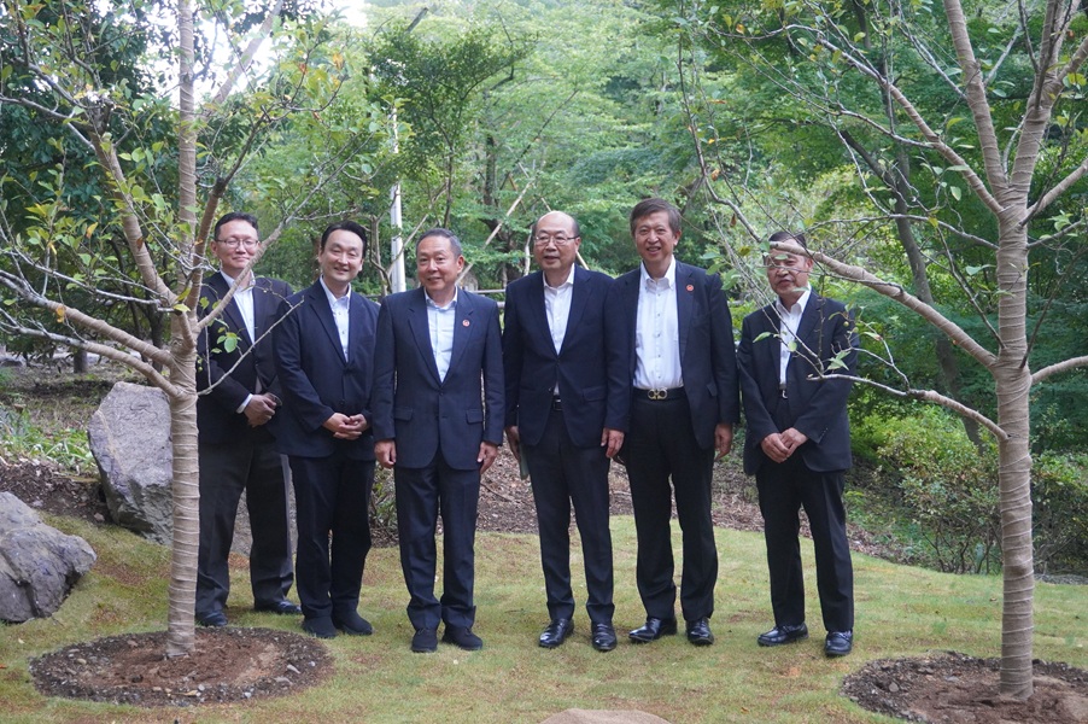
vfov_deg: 26.4
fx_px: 1540
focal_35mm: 51
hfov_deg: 38.9
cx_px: 544
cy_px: 362
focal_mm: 34
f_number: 5.6
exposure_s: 1/160
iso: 2500
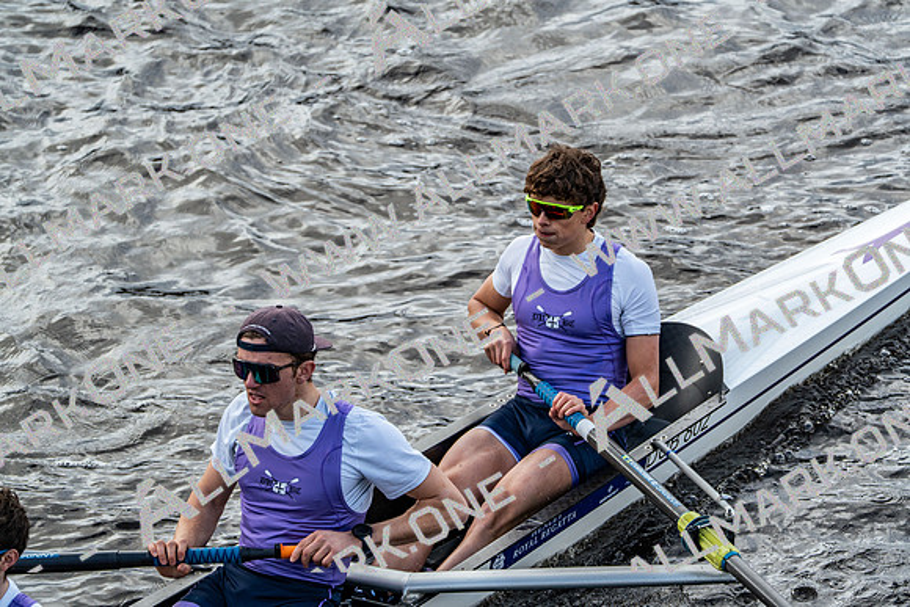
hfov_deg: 4.4
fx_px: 11883
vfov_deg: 2.9
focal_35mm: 470
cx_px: 455
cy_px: 304
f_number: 6.3
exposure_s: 1/1250
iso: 800
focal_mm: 470
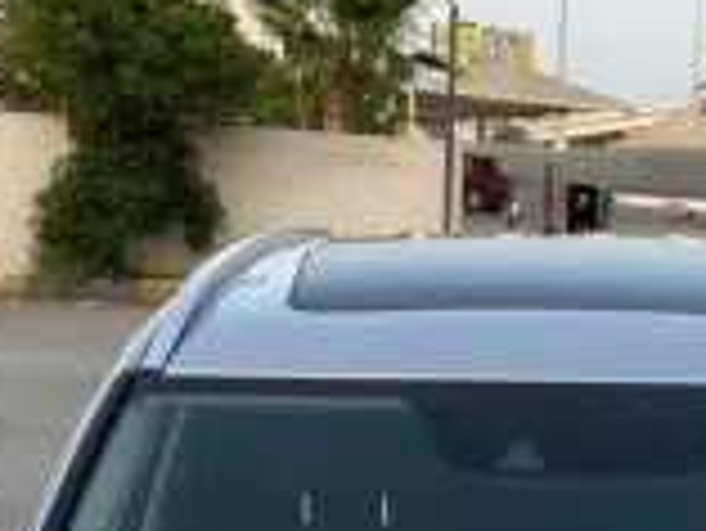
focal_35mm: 106
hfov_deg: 18.1
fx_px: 2164
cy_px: 1030
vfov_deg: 12.5
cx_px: 688
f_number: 1.8
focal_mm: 4.25
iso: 50
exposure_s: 1/120
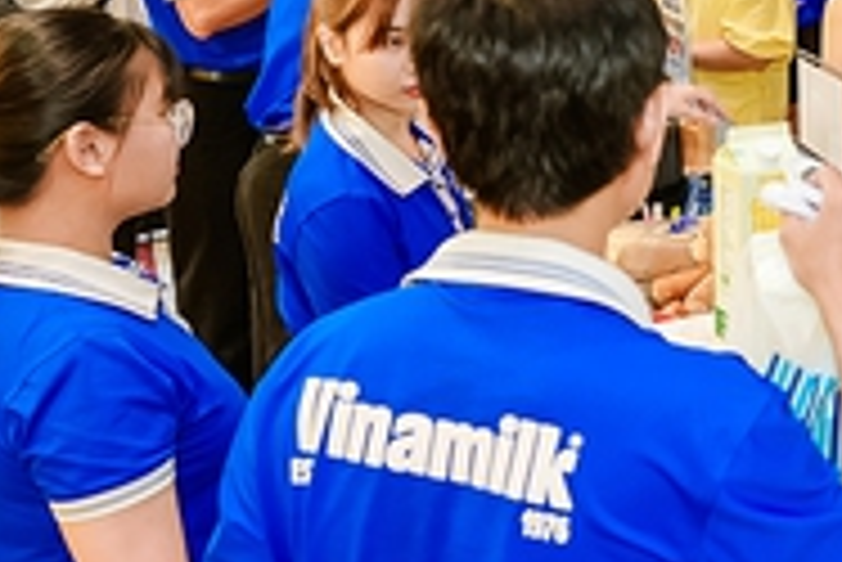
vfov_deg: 16.2
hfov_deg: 21.7
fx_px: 1919
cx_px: 1166
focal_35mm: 82
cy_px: -56
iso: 1250
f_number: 3.5
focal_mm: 24
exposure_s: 1/200
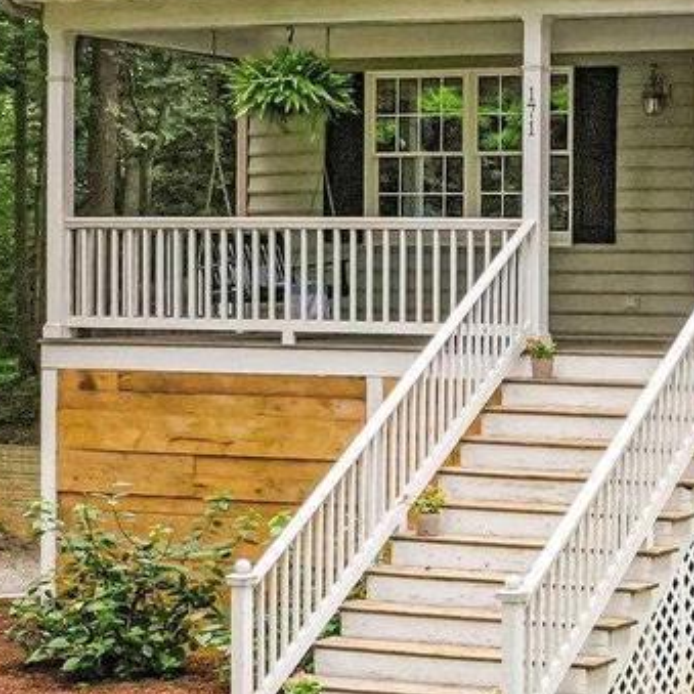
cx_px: 919
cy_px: 336
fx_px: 2291
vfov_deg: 17.2
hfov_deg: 16.2
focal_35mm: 101
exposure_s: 1/30
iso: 400
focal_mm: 10.26
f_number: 2.8
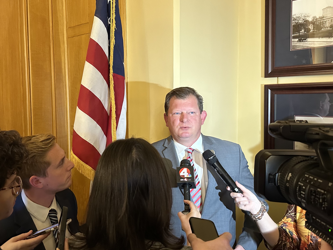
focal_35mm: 31
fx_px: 298
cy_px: 118
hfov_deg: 58.0
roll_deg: +3.0
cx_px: 137
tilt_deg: -3.3
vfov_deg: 45.4
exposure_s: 1/60
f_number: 1.78
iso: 500
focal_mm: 6.86
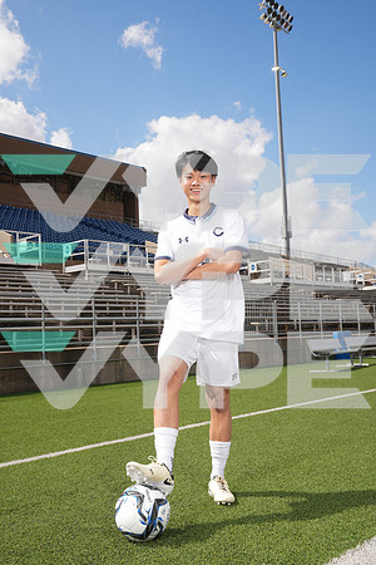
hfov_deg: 35.1
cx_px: 188
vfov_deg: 50.7
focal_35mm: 38
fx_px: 595
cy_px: 282
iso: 100
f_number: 8
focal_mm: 38
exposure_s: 1/200
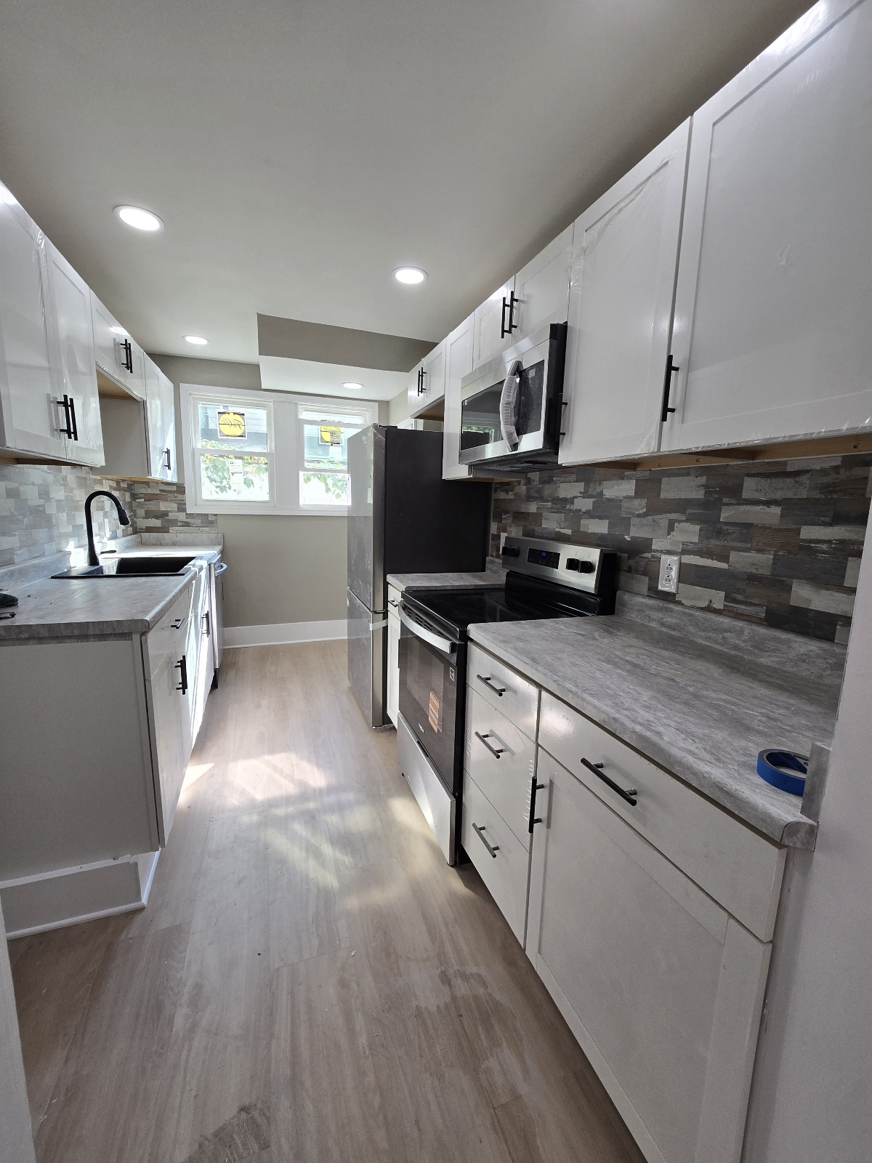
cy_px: 582
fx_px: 437
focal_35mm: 13
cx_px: 436
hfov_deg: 89.9
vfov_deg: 106.2
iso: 64
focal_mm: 2.2
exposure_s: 1/120
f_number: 2.2
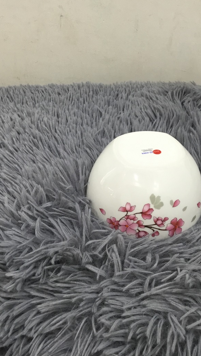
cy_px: 152
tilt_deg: -33.7
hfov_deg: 30.2
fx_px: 369
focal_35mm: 39
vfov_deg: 51.4
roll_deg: +0.2
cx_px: 137
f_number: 2.4
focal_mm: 3.3
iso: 100
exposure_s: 1/33
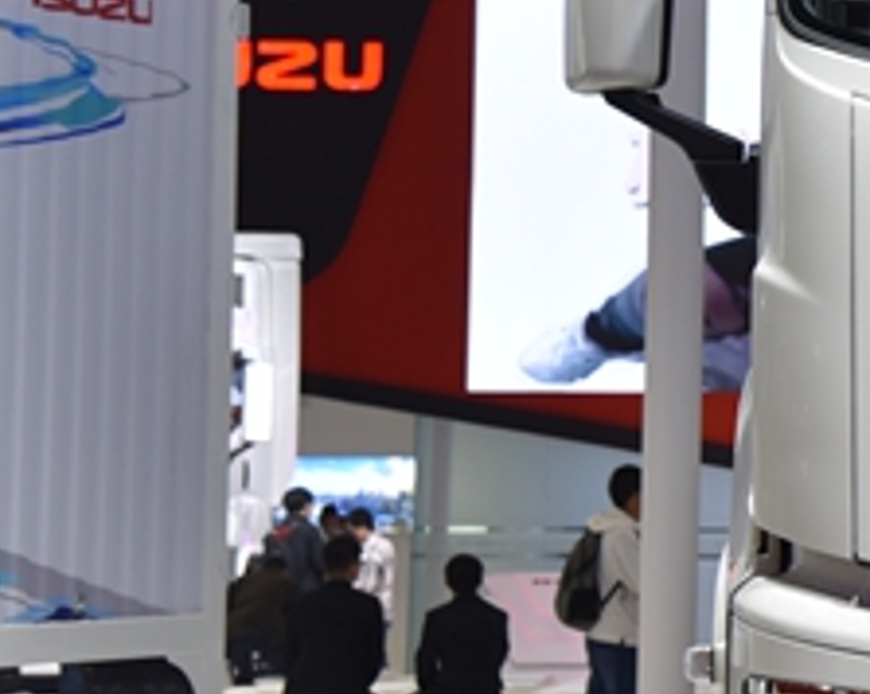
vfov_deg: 9.1
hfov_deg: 10.8
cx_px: 1459
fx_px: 4348
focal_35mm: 169
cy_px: 201
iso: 400
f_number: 5
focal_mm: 48
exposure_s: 1/100
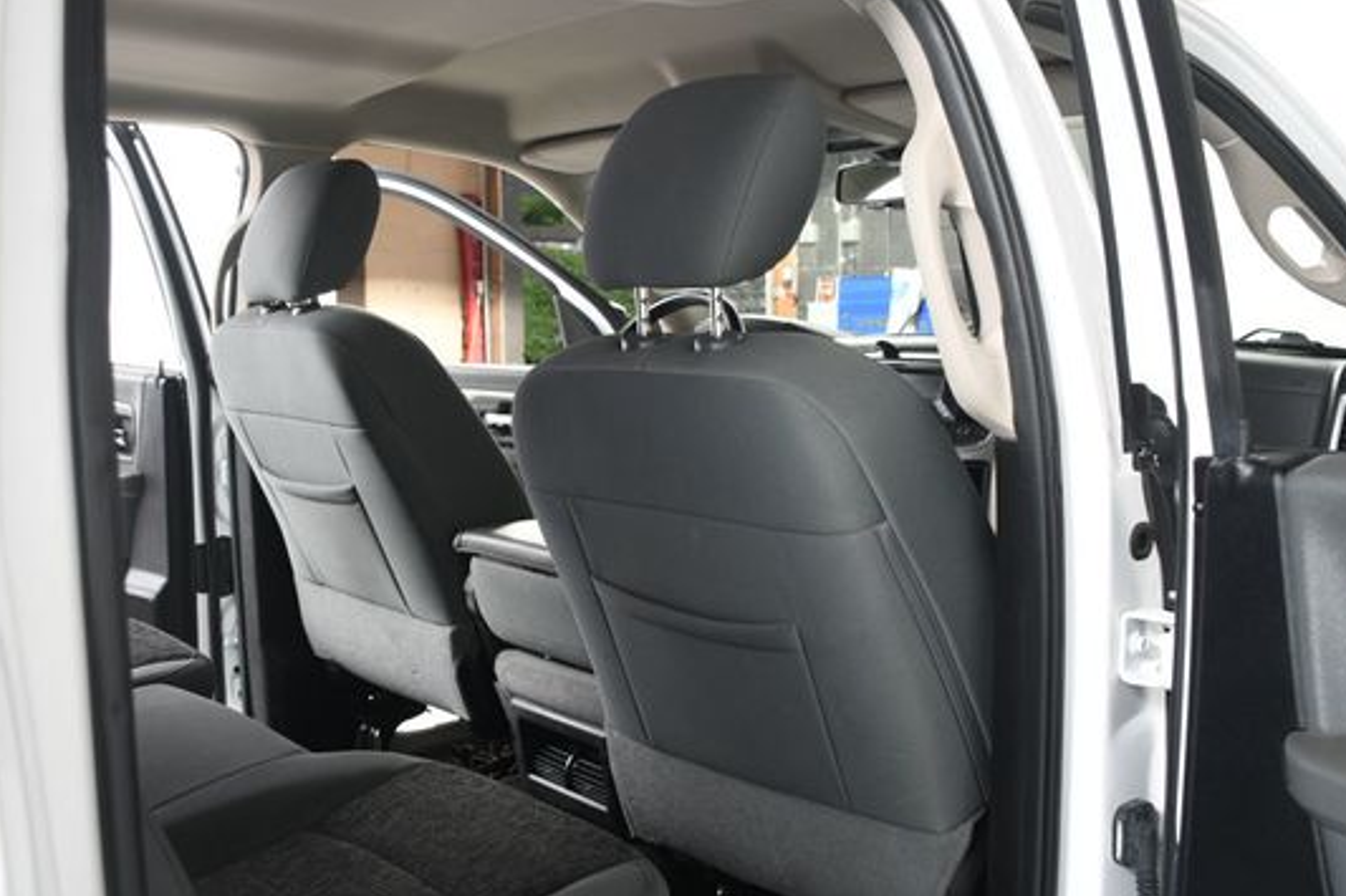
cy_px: 469
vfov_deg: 36.8
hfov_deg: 53.1
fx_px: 1346
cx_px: 614
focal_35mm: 36
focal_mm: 20
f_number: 4
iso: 100
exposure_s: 1/160
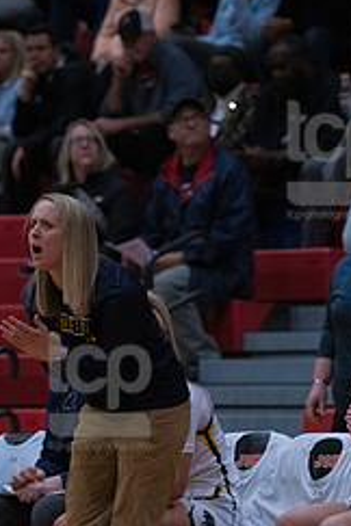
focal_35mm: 343
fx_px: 5016
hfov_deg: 4.0
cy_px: 392
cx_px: 100
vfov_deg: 6.0
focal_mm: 185
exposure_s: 1/1600
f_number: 4
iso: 8000
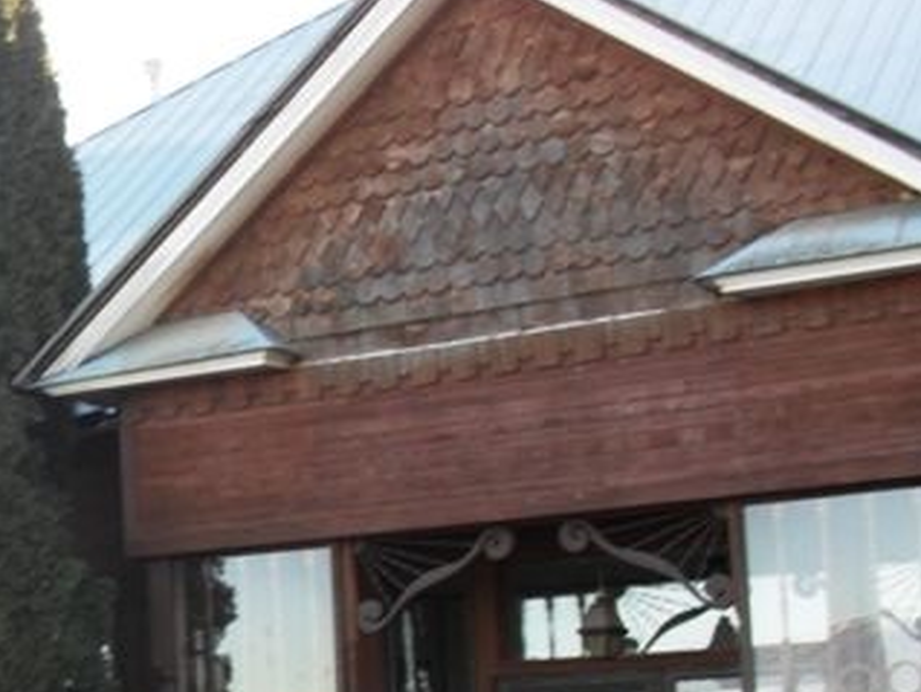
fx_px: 2343
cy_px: 672
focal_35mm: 88
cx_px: -174
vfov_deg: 16.5
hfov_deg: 20.8
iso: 100
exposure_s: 1/125
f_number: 3.2
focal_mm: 6.3
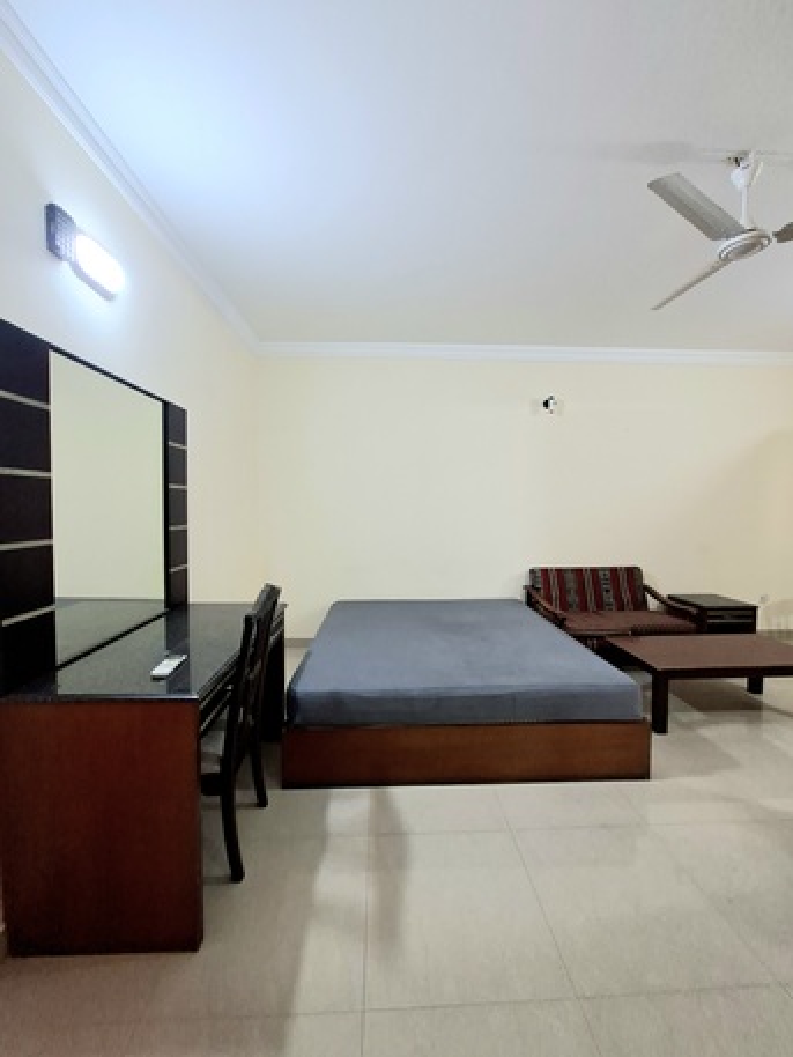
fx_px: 397
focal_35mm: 13
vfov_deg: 106.2
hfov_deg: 89.9
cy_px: 528
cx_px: 396
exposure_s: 1/40
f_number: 2.2
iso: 160
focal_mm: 1.74
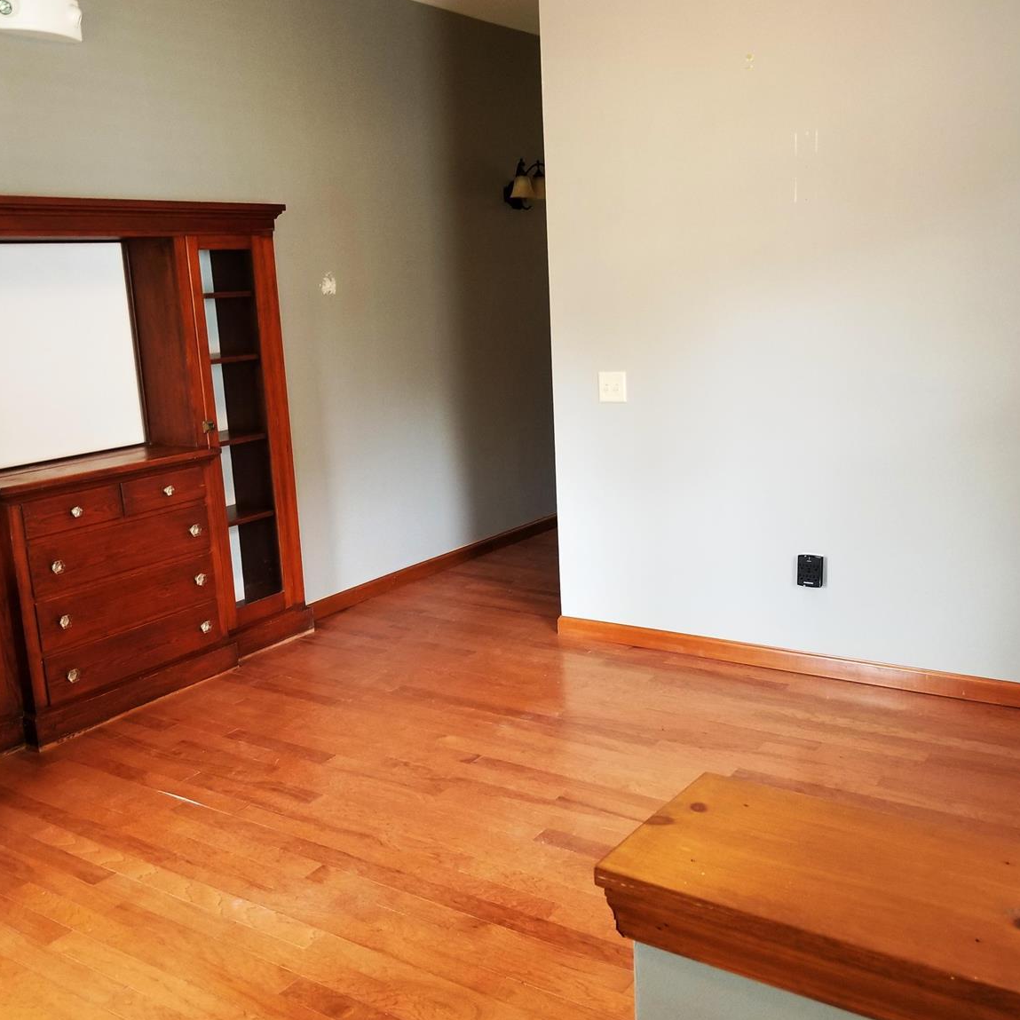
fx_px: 1067
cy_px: 504
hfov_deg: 51.0
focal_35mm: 32
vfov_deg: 51.1
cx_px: 463
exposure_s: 1/30
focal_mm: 4.3
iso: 160
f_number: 1.7
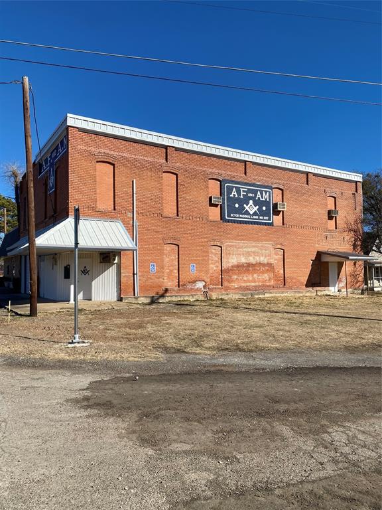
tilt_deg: +3.5
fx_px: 383
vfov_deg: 67.3
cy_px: 255
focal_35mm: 26
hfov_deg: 53.1
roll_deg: -1.1
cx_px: 191
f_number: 1.8
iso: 32
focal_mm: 4.25
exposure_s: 1/3401
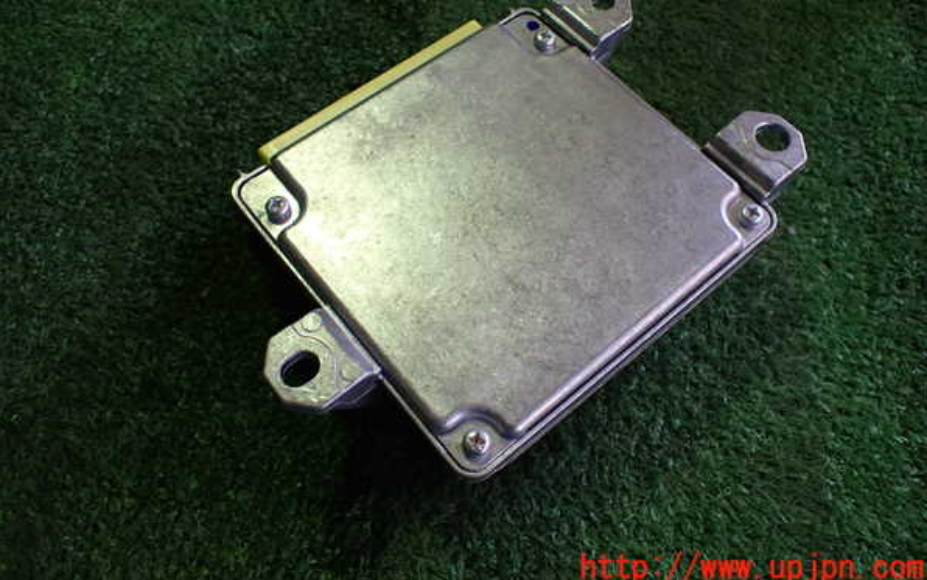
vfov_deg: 39.3
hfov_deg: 59.6
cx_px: 465
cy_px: 238
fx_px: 809
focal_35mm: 32
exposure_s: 1/125
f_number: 2.3
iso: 320
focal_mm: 5.4
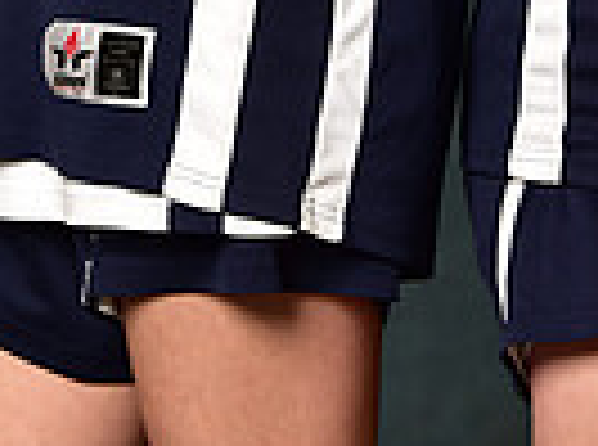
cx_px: 398
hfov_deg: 3.9
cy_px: -680
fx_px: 8700
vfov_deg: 2.9
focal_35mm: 505
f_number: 4.5
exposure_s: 1/200
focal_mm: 120
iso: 200
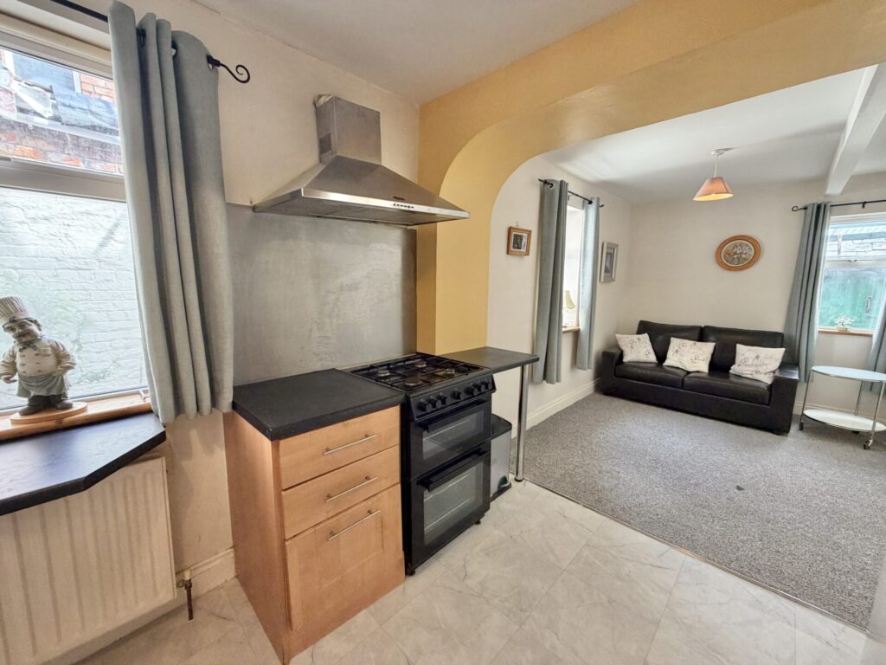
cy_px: 332
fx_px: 358
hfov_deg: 102.1
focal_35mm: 14
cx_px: 443
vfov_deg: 85.7
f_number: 2.2
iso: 200
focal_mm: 2.22
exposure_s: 1/50
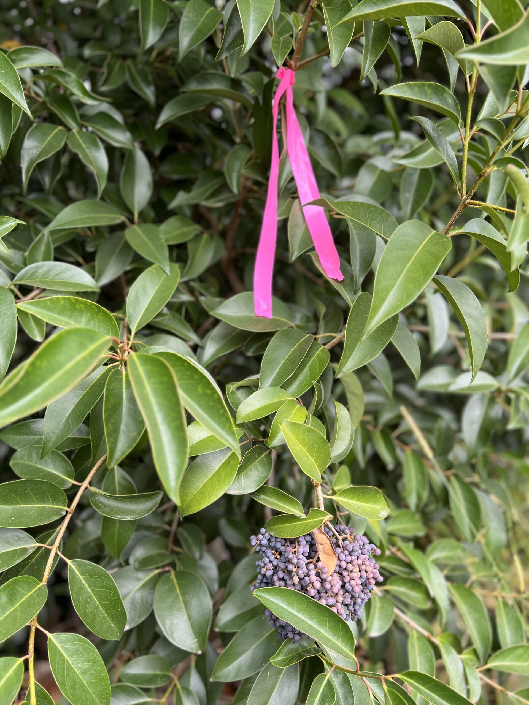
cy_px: 352
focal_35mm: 26
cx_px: 264
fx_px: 530
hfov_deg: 53.1
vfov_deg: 67.3
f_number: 1.5
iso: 50
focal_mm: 5.7
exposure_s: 1/301
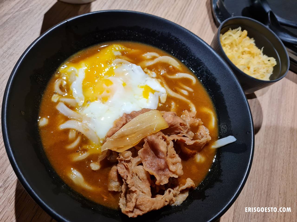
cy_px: 111
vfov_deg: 53.1
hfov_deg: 67.3
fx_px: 223
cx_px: 148
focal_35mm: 26
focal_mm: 5.4
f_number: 1.8
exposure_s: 1/100
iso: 320
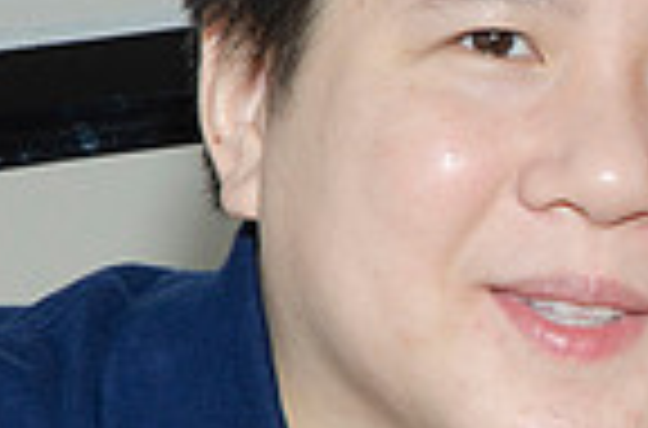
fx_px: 7589
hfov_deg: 4.9
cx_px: 886
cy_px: 122
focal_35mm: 423
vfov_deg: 3.2
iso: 200
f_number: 8
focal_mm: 70
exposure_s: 1/250
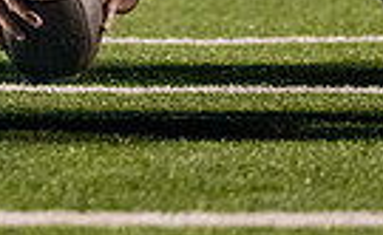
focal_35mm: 833
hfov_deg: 2.5
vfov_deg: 1.6
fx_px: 8655
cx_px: 15
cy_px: -293
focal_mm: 182
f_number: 2.8
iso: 8000
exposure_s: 1/1250
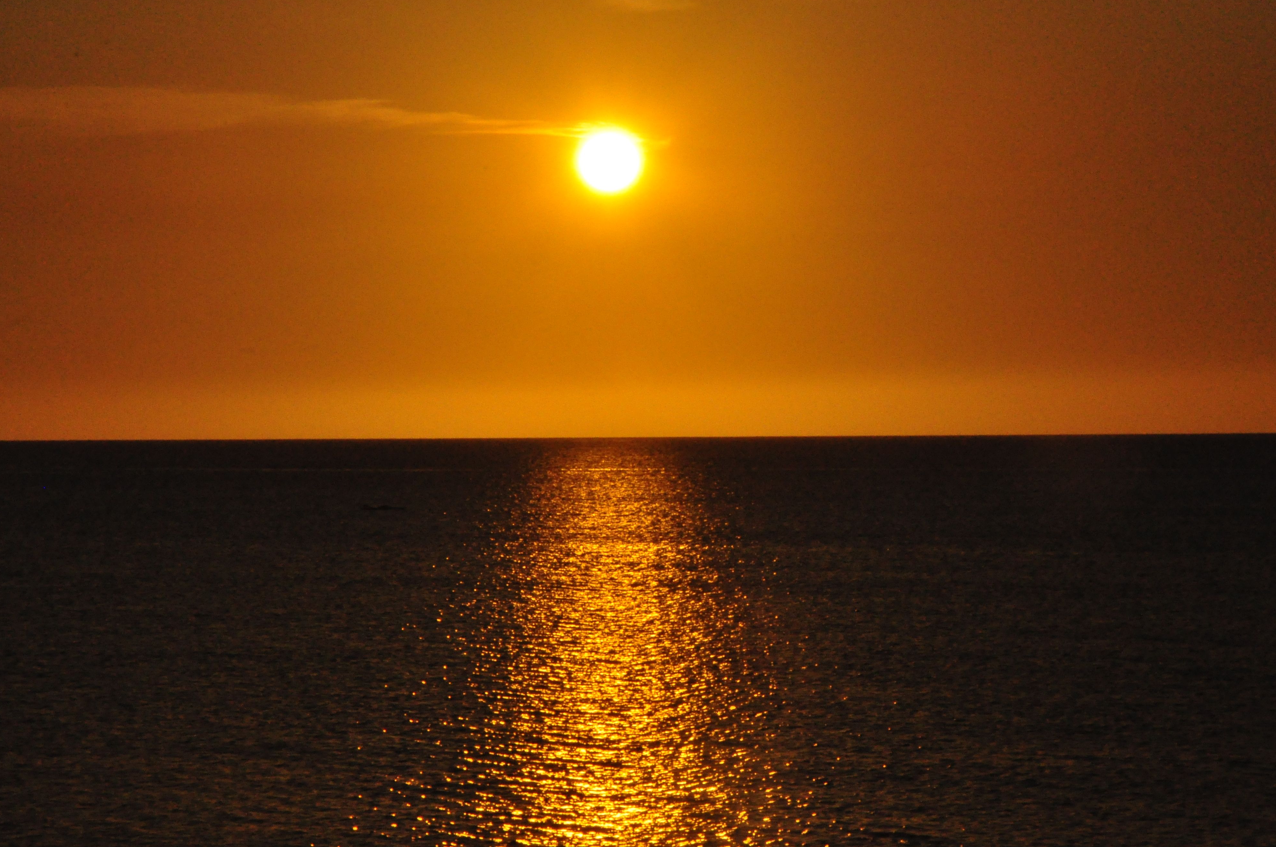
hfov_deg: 12.1
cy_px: 449
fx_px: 6037
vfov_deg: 8.0
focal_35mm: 171
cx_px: 647
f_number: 36
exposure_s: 1/4000
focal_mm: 105
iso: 2500
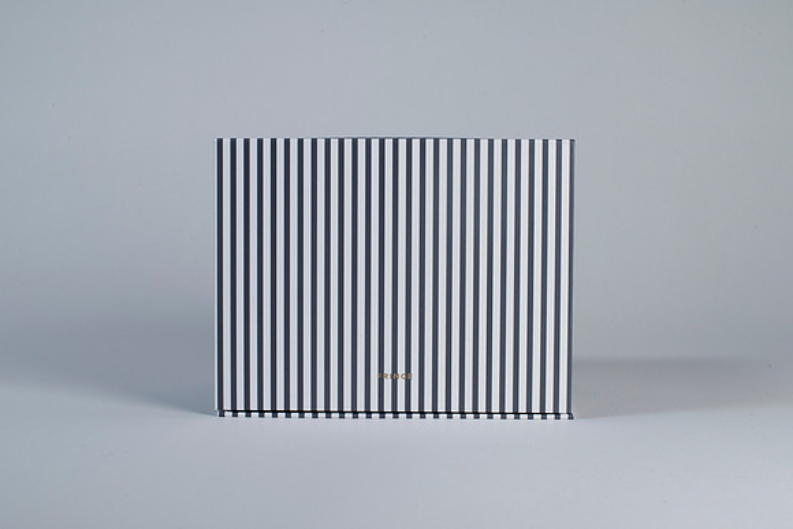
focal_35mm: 62
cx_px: 395
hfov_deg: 32.6
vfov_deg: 22.1
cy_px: 275
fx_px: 1356
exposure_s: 1/250
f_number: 16
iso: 200
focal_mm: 50
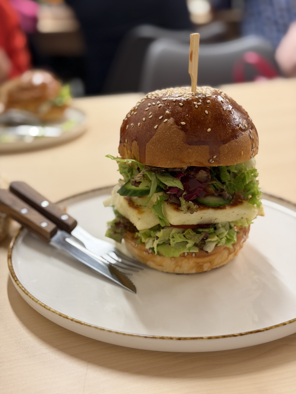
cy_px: 197
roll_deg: +1.9
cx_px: 148
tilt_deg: -23.1
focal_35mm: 48
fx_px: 547
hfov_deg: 30.3
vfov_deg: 39.7
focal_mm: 6.76
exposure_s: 1/50
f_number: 1.78
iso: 250
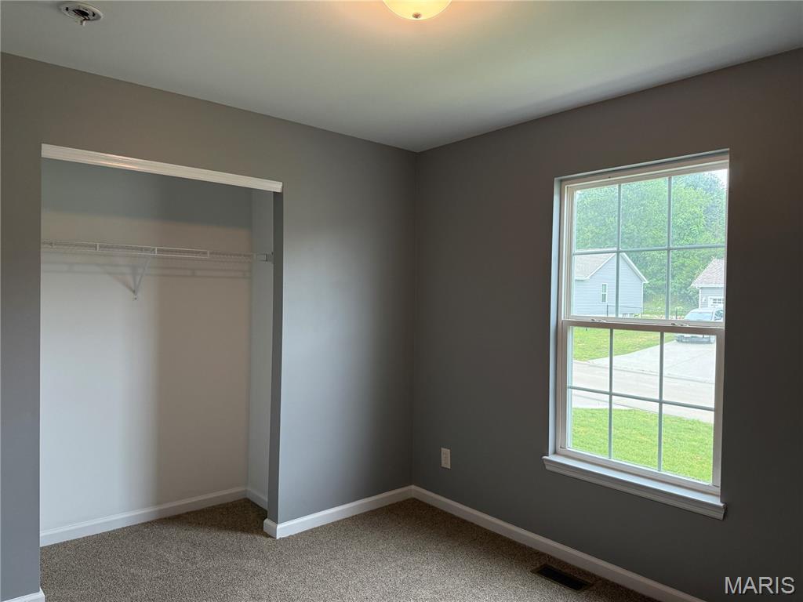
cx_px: 402
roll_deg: -0.9
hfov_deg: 71.6
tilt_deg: -0.9
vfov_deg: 56.8
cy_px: 301
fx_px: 557
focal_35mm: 24
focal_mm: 6.76
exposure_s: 1/240
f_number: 1.78
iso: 200
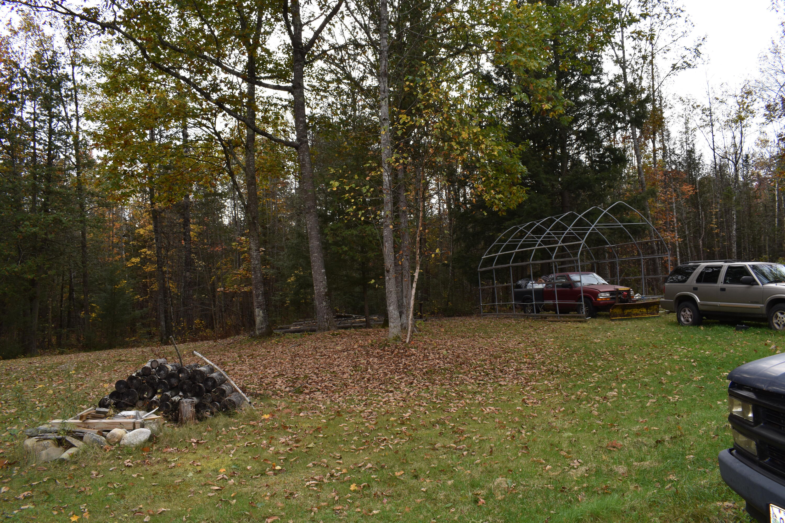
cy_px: 262
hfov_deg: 67.4
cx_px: 392
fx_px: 589
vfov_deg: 47.9
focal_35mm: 27
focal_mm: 18
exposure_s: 1/160
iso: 100
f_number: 6.3
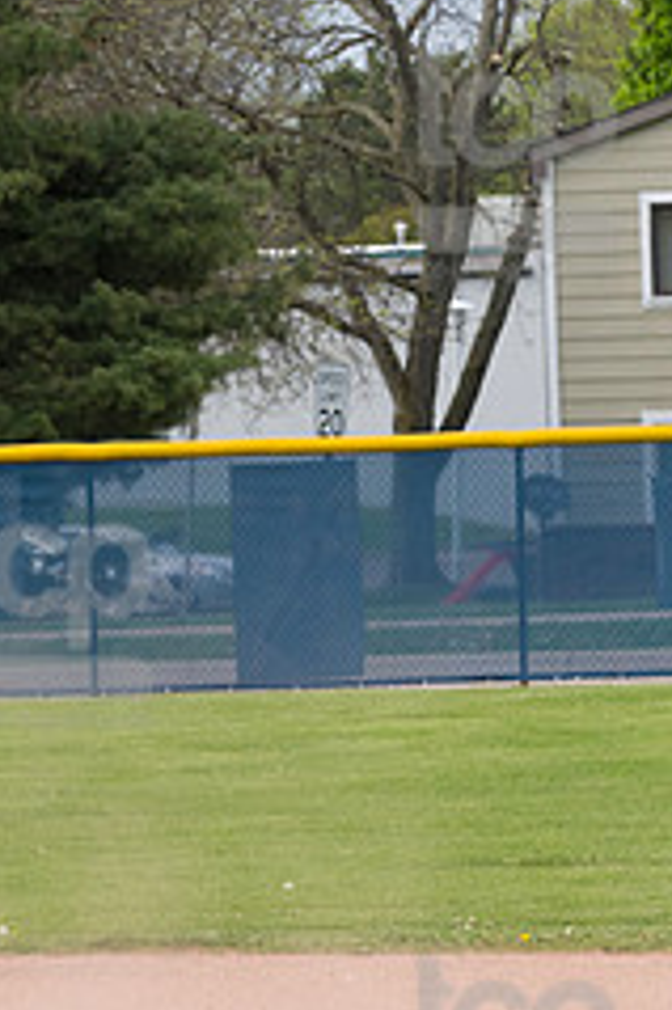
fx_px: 9870
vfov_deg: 5.9
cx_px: 53
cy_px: 613
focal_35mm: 352
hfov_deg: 3.9
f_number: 5.6
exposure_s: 1/1600
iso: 400
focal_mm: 125
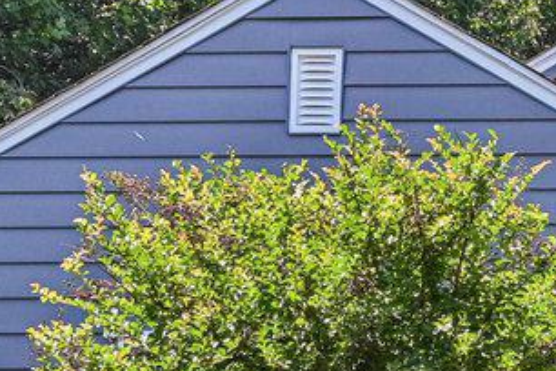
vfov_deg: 6.8
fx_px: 3104
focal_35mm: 201
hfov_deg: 9.8
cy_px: 294
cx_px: 952
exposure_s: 1/500
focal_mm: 30
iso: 800
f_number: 8
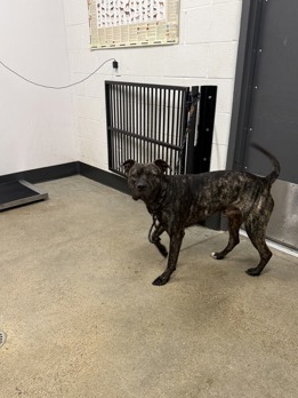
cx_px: 149
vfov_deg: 61.4
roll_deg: -1.9
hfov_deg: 48.2
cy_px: 224
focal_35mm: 29
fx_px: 333
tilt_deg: -22.9
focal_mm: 6.76
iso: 200
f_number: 1.78
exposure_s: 1/85
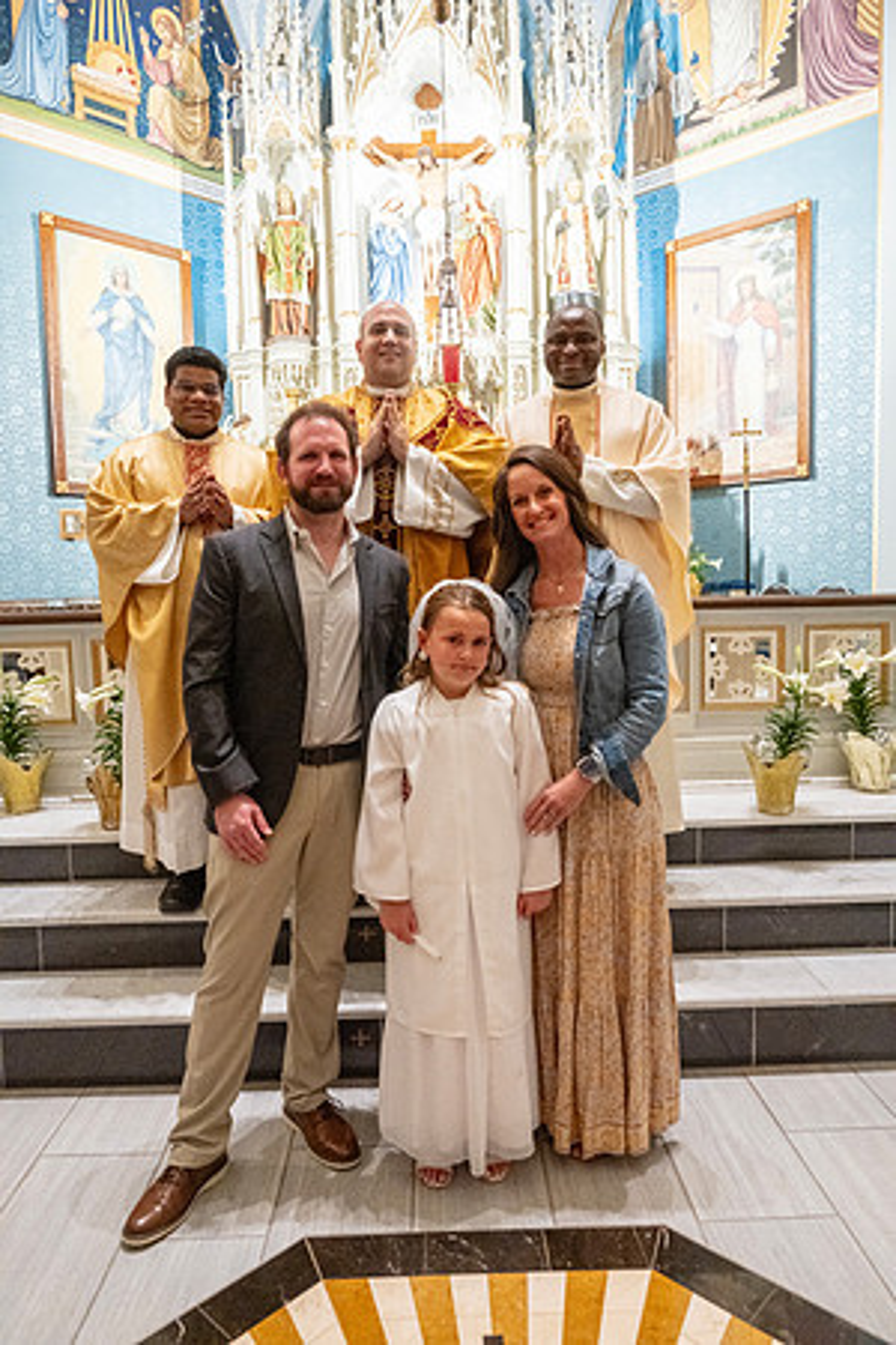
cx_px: 448
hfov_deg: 53.1
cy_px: 672
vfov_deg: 73.7
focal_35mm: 24
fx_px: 896
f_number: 8
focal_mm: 24
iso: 5000
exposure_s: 1/60
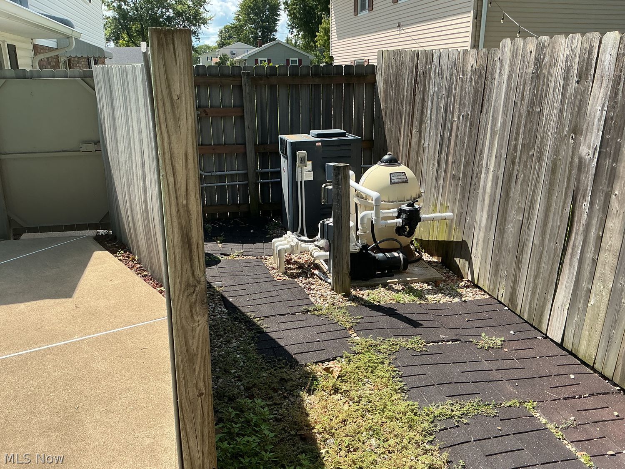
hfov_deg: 61.7
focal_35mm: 29
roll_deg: +3.2
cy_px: 234
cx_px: 312
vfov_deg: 48.2
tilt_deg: -18.1
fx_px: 524
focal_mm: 3
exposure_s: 1/997
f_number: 1.8
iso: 25
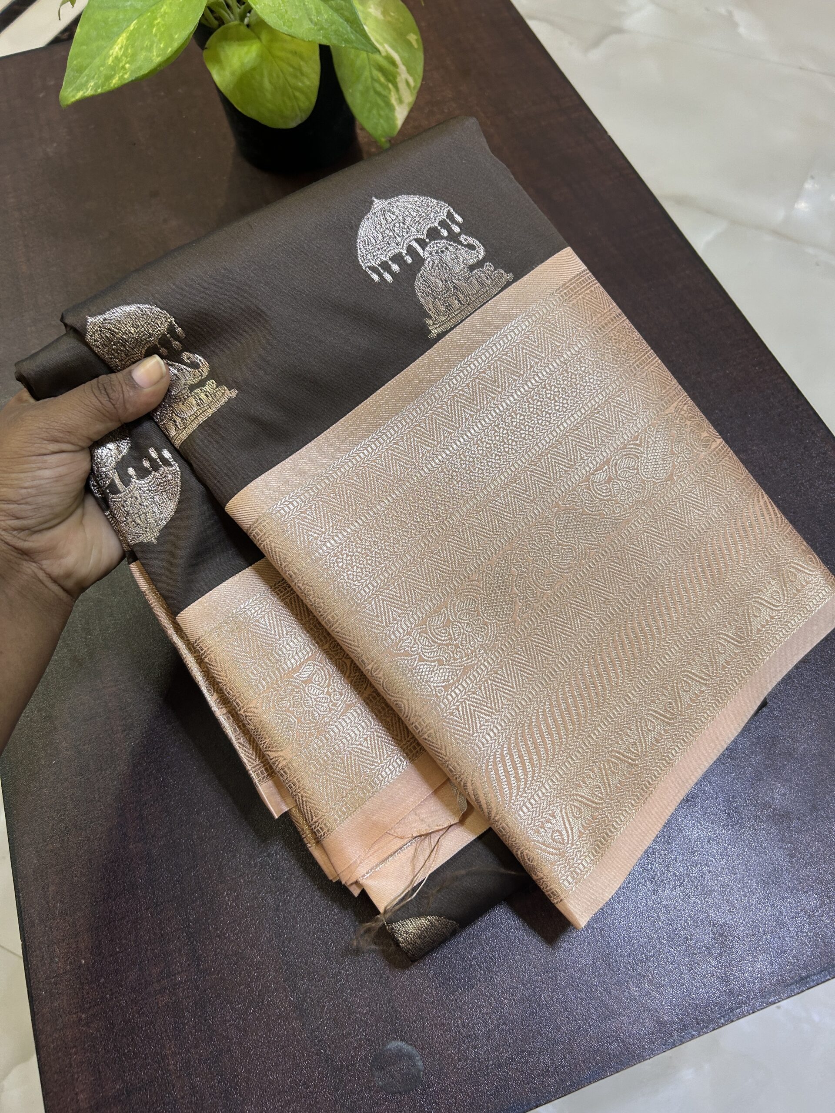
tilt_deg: -60.4
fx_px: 836
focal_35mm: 26
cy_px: 556
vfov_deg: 67.3
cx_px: 418
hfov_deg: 53.1
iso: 100
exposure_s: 1/50
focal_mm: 5.7
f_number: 1.5
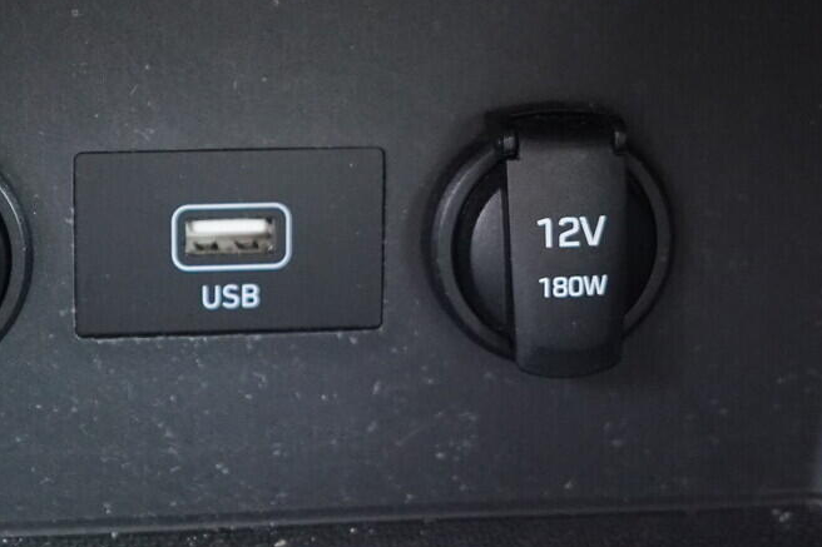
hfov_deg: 25.4
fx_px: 1803
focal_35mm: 79
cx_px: 198
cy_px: 64
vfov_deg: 17.0
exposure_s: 1/40
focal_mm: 24
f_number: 2.8
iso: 3200
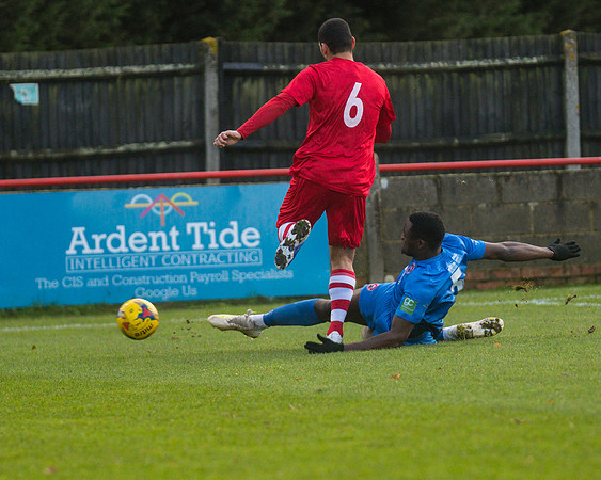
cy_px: 225
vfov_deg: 4.3
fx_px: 6350
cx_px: 301
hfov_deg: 5.4
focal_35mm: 357
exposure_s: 1/2000
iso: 2000
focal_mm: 195
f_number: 2.8
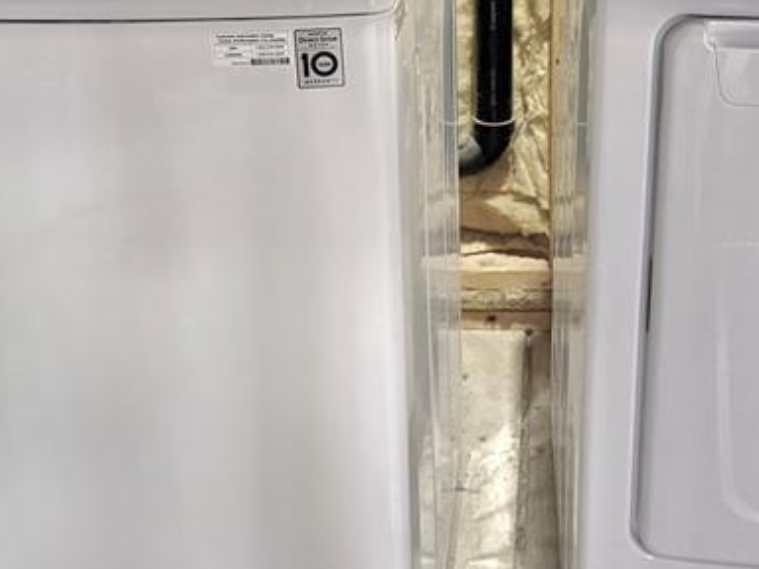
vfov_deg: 22.6
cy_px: 122
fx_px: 1403
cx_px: 482
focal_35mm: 64
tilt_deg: -21.5
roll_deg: +0.8
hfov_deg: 30.1
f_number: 1.78
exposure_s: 1/60
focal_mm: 6.76
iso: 400
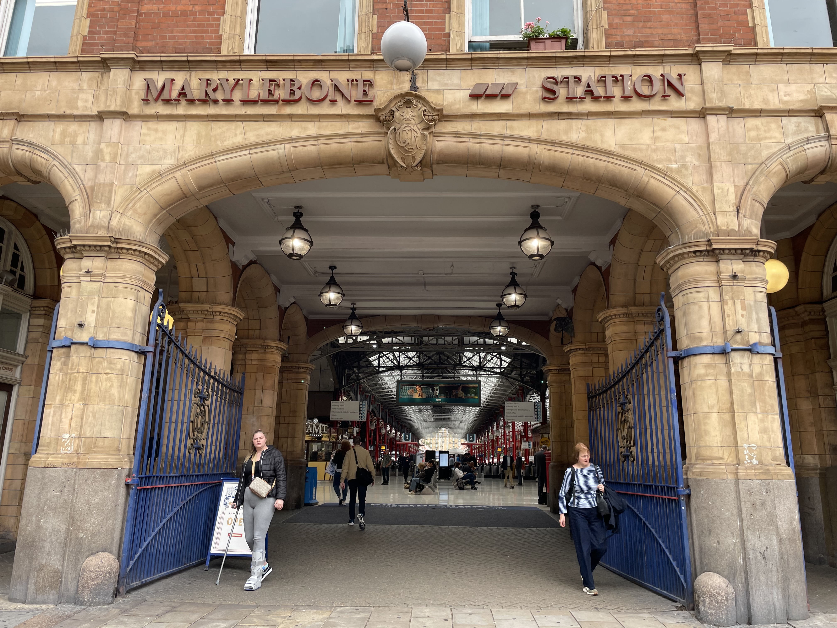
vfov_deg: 53.1
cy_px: 314
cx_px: 418
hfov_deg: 67.3
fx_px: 629
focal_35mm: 26
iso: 32
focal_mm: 4.2
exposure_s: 1/164
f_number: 1.6
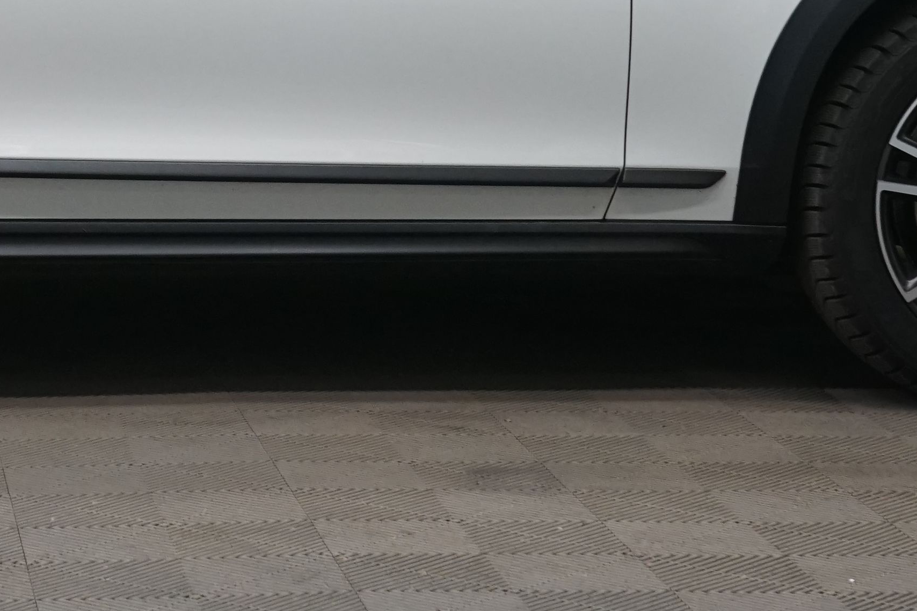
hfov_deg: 15.5
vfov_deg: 10.4
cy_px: -98
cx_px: -25
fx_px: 3311
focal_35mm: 130
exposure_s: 1/25
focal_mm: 37
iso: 1250
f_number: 7.1
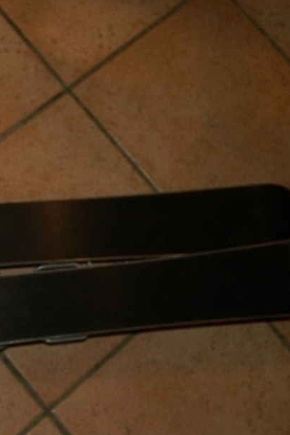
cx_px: -24
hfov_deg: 21.6
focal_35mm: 60
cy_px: 243
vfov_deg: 33.4
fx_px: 724
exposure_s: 1/60
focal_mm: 23
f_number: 3.8
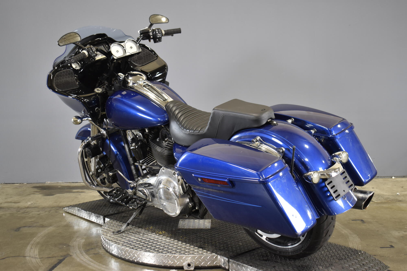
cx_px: 204
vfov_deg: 29.9
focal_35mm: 45
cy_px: 136
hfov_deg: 43.6
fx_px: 509
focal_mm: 30
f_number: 4.2
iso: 400
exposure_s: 1/15
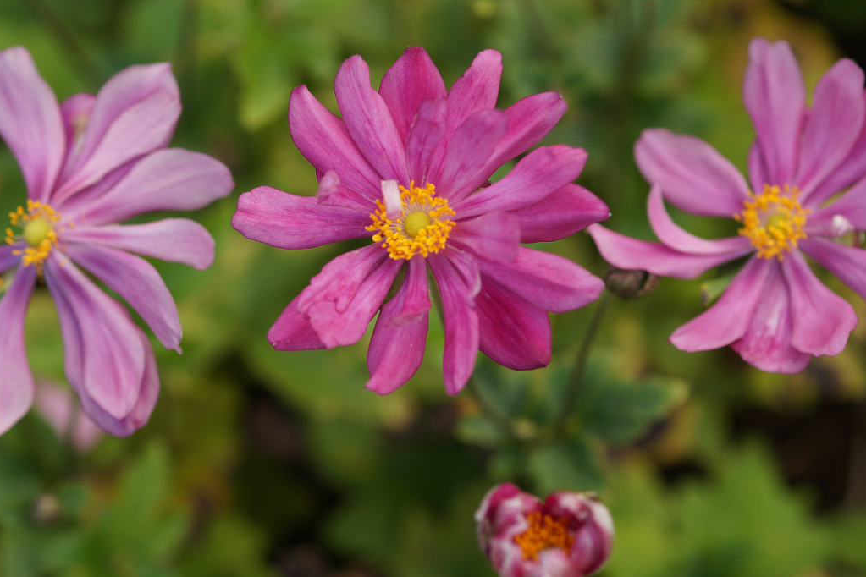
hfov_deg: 11.7
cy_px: 290
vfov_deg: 7.8
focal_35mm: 176
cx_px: 403
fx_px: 4233
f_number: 4
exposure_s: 1/160
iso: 160
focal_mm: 100
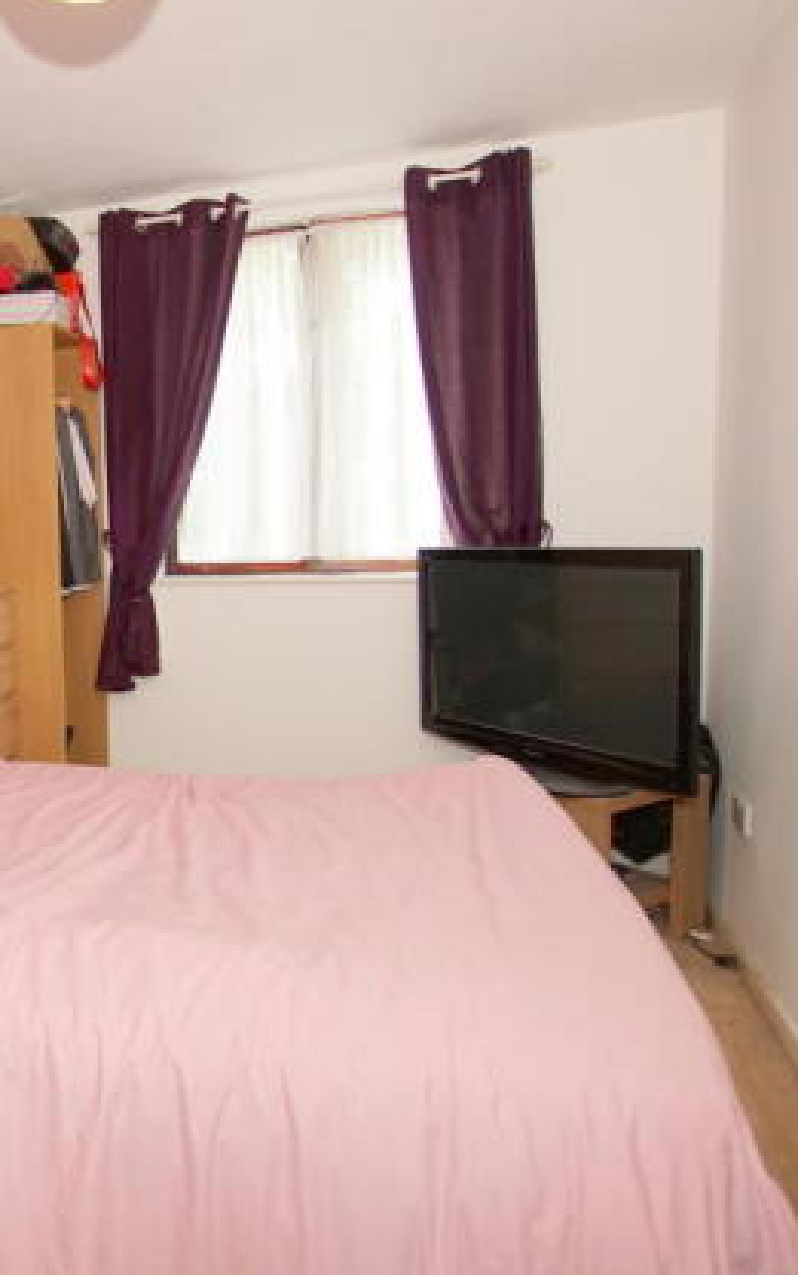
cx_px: 23
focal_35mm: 24
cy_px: 610
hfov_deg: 44.5
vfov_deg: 74.7
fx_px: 834
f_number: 3.5
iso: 500
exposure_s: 1/60
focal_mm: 10
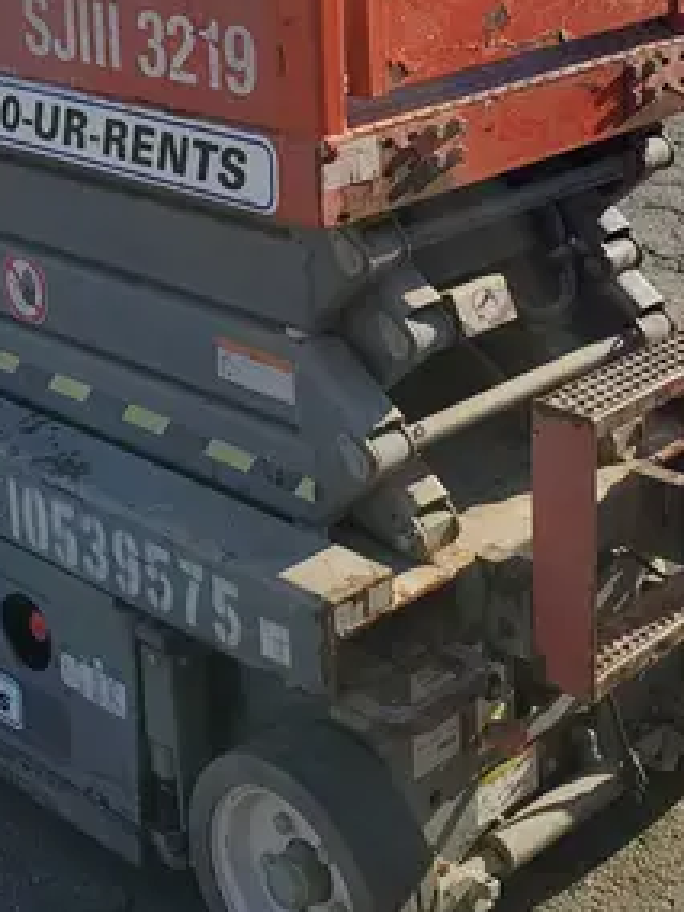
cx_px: 209
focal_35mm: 67
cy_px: 8
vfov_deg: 27.4
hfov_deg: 21.8
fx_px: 1765
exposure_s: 1/1205
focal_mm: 4.3
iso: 50
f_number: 2.4
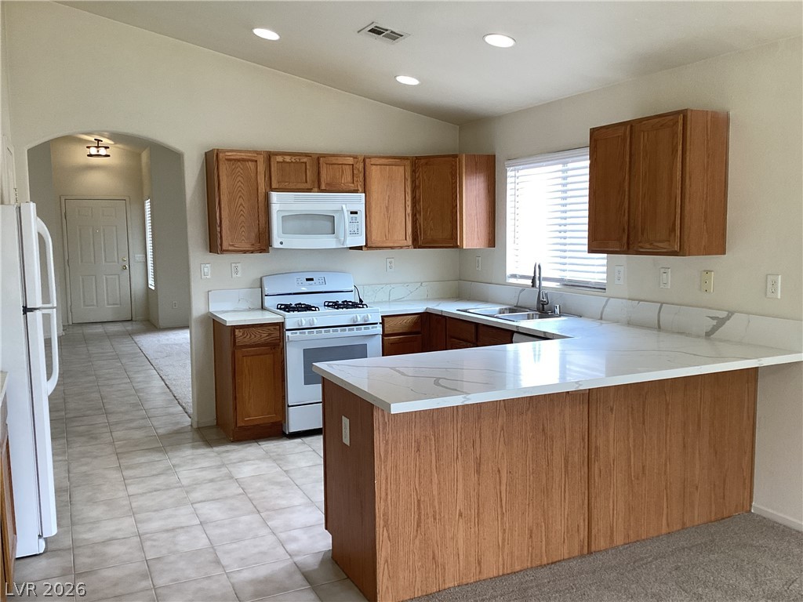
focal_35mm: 31
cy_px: 301
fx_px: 719
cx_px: 402
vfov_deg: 45.4
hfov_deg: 58.4
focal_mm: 3.3
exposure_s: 1/100
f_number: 2.4
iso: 80
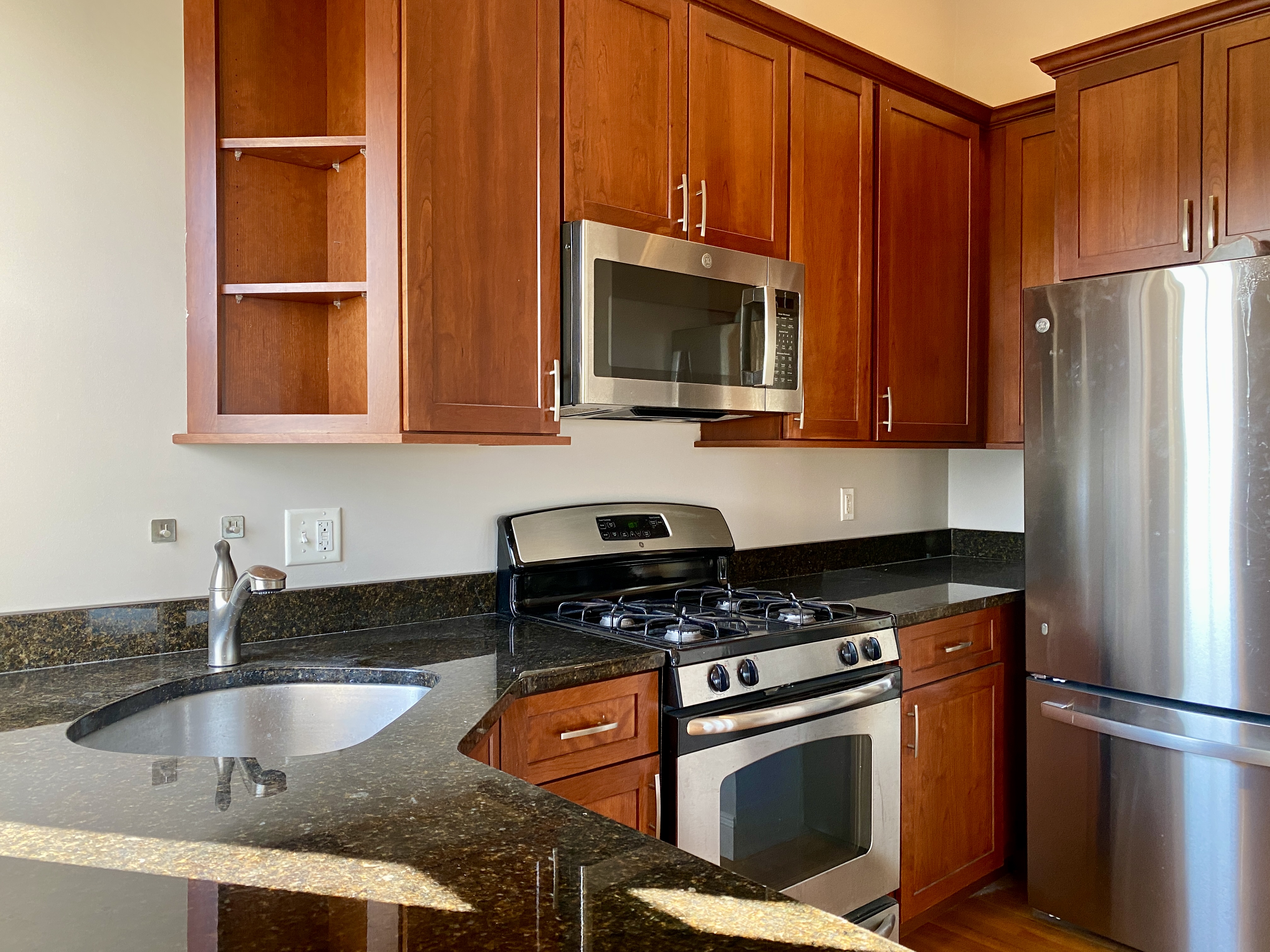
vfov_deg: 53.1
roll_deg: -0.8
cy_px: 476
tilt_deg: -2.4
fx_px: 954
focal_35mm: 26
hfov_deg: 67.3
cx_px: 635
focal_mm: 4.25
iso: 125
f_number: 1.8
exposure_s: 1/75
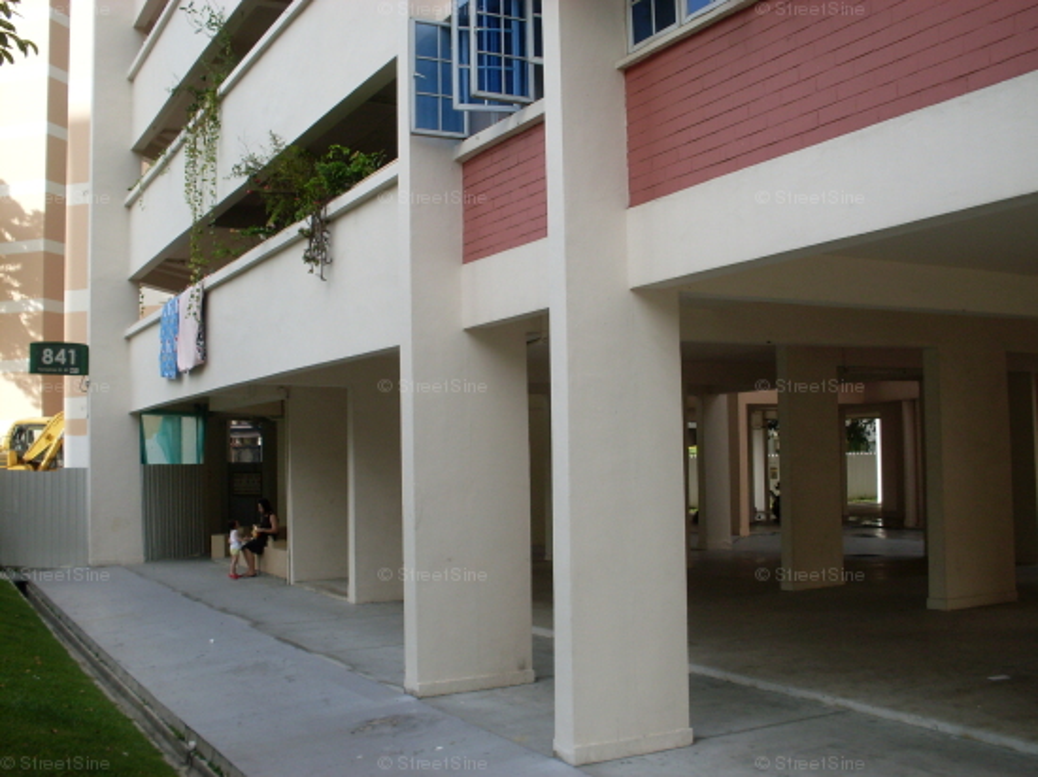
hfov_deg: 49.0
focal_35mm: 38
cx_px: 519
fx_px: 1139
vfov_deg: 37.7
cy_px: 388
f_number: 8.4
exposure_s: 1/125
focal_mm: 6.3
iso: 80
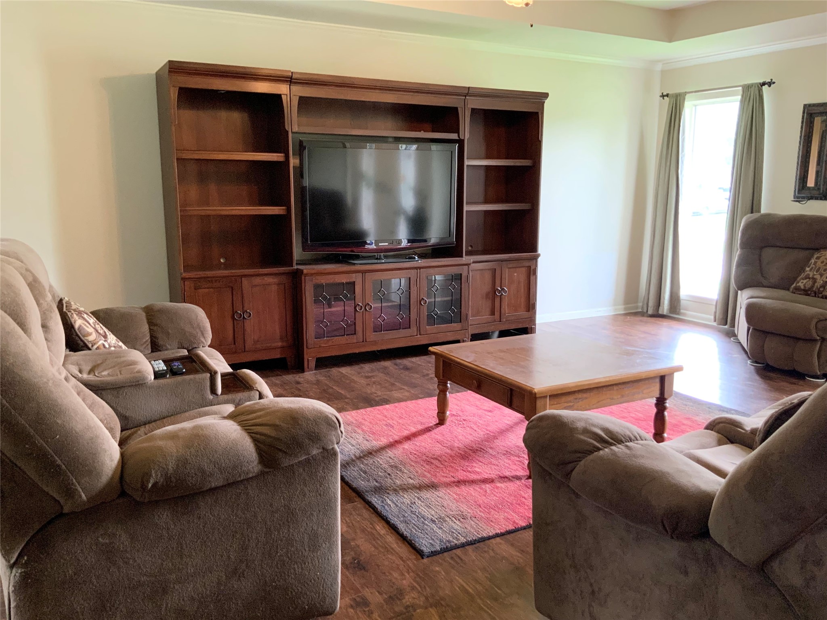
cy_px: 310
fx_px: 693
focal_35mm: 29
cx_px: 414
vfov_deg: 48.2
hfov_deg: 61.7
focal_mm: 3
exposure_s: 1/60
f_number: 1.8
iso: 250
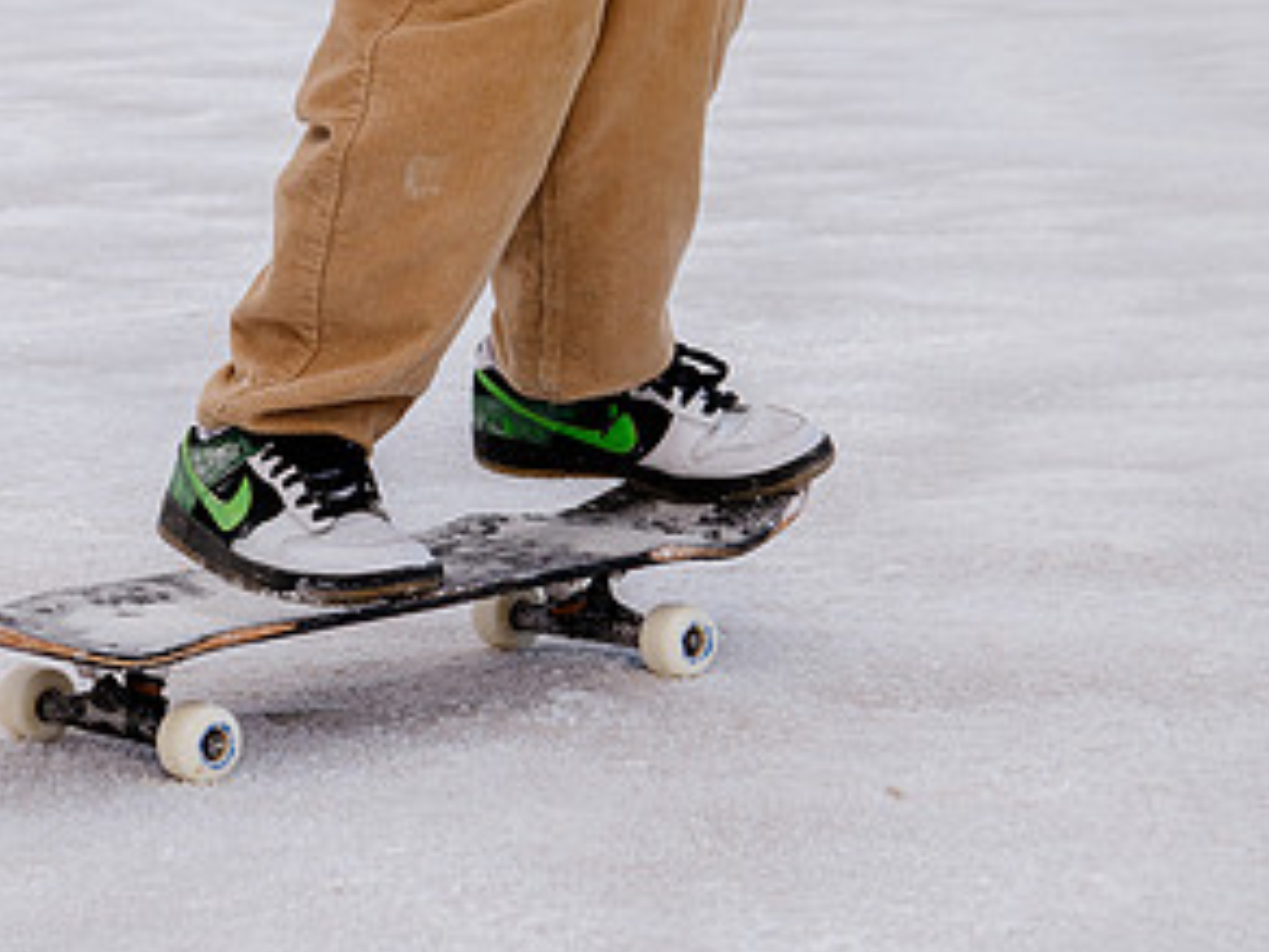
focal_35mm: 143
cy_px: 478
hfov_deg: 13.8
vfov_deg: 10.4
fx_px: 5242
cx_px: 317
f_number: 8
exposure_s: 1/640
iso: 250
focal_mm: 75
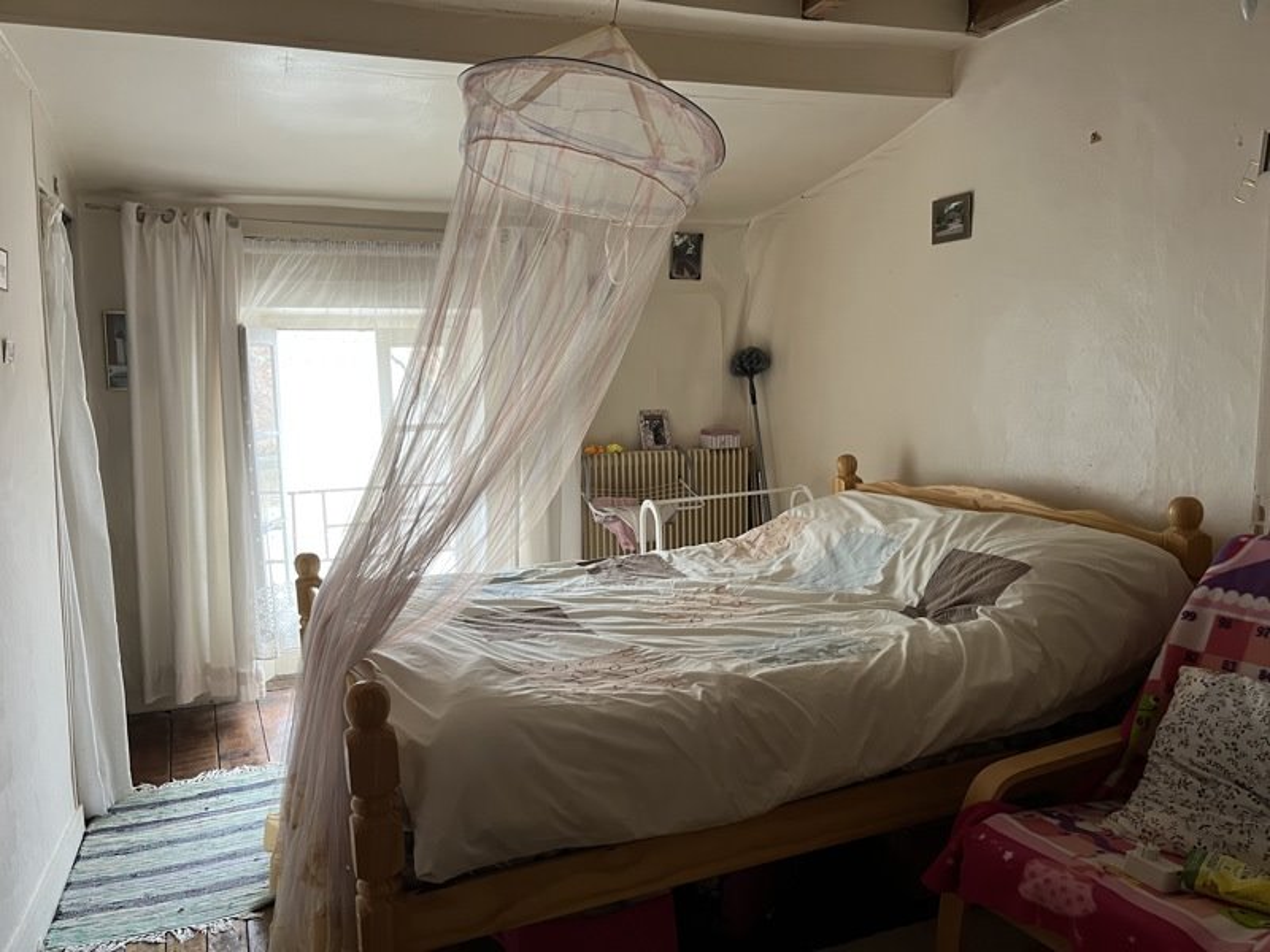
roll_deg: +0.6
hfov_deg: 67.3
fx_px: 954
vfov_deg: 53.1
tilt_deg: -6.7
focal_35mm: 26
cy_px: 476
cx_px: 635
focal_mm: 5.1
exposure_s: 1/60
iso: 200
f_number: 1.6
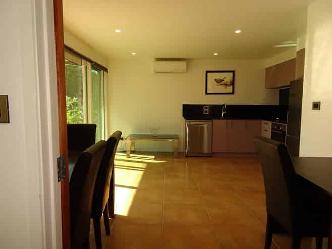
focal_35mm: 24
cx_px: 166
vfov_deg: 56.8
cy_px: 124
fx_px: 230
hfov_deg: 71.6
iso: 80
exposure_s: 1/125
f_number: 3.5
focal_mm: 4.1
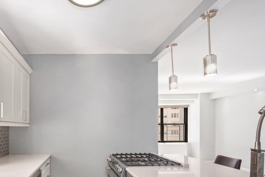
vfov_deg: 55.0
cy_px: 129
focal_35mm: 22
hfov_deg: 74.3
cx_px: 74
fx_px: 162
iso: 640
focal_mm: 14
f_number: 22
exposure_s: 1/3
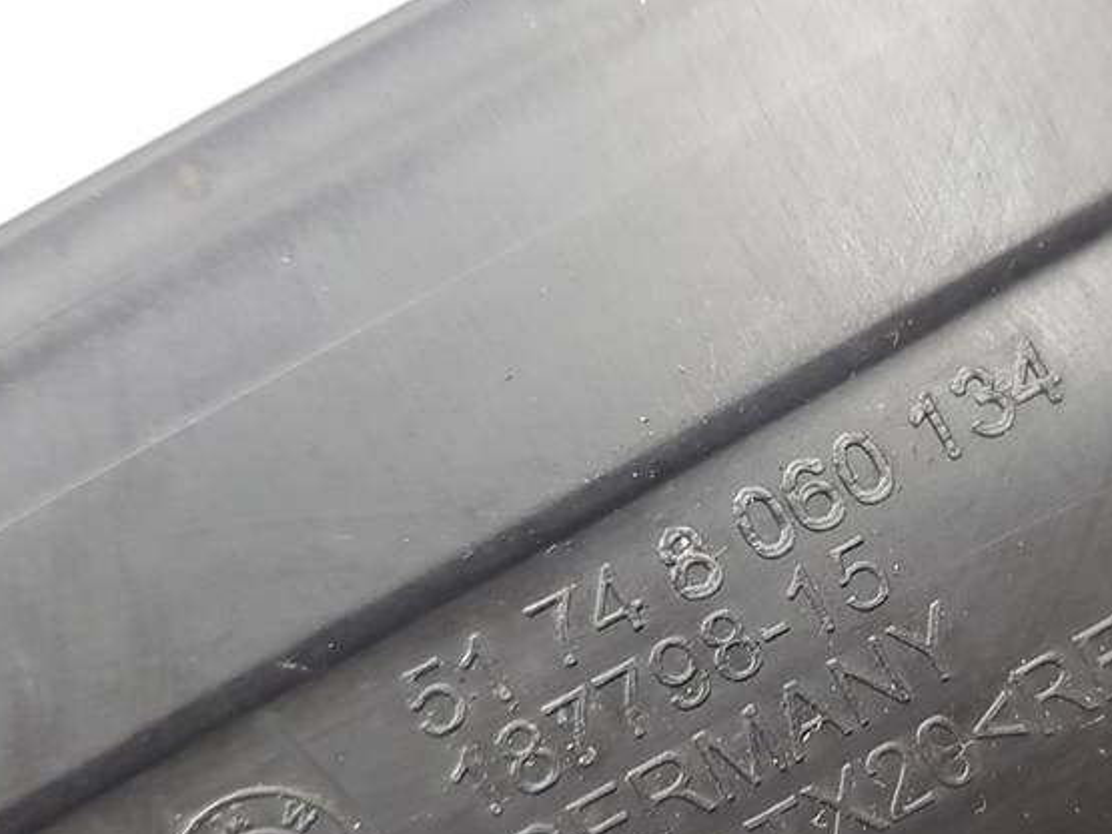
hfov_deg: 38.8
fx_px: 1542
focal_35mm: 48
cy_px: 670
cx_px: 809
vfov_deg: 29.5
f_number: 1.7
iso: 160
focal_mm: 4.2
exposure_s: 1/50
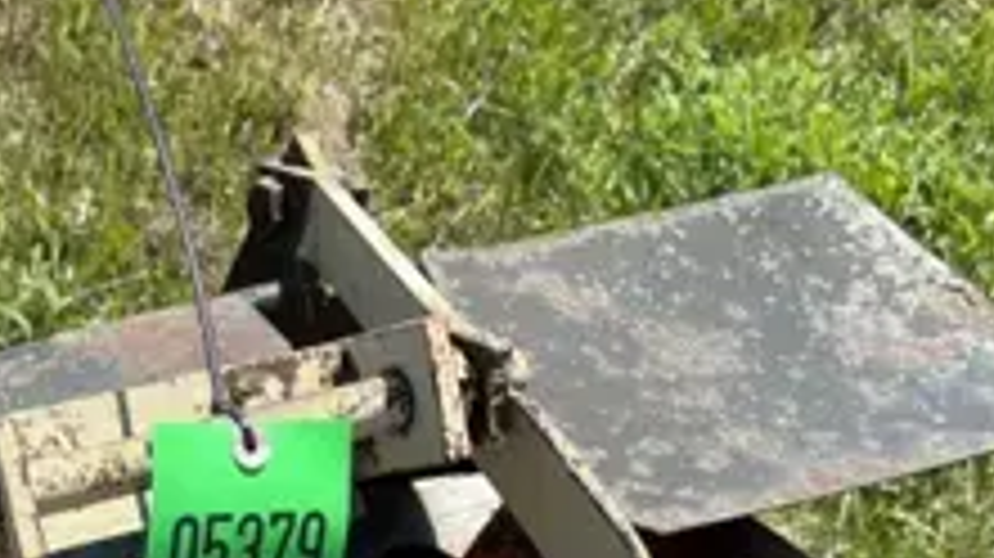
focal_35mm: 82
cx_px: -58
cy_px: 837
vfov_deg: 13.8
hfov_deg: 24.4
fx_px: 2160
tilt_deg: -48.8
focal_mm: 5.7
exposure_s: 1/2165
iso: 50
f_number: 1.5
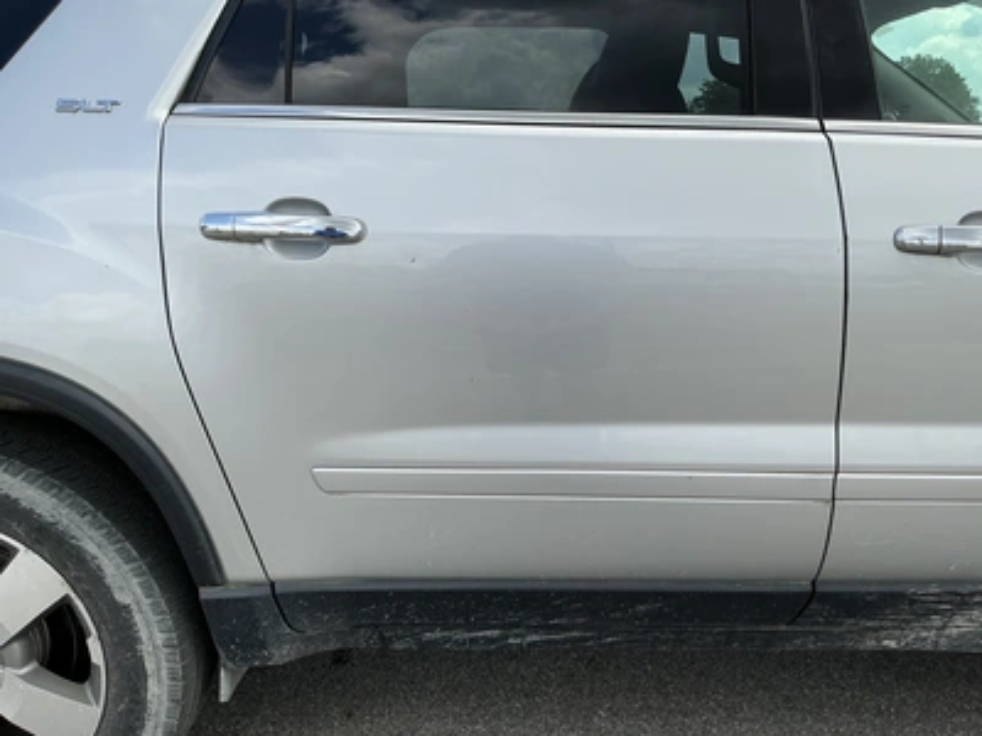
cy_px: 368
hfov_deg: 63.4
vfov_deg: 49.7
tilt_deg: -12.9
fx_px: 794
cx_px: 491
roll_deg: +1.5
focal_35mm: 28
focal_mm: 3
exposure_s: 1/1035
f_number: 1.8
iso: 25
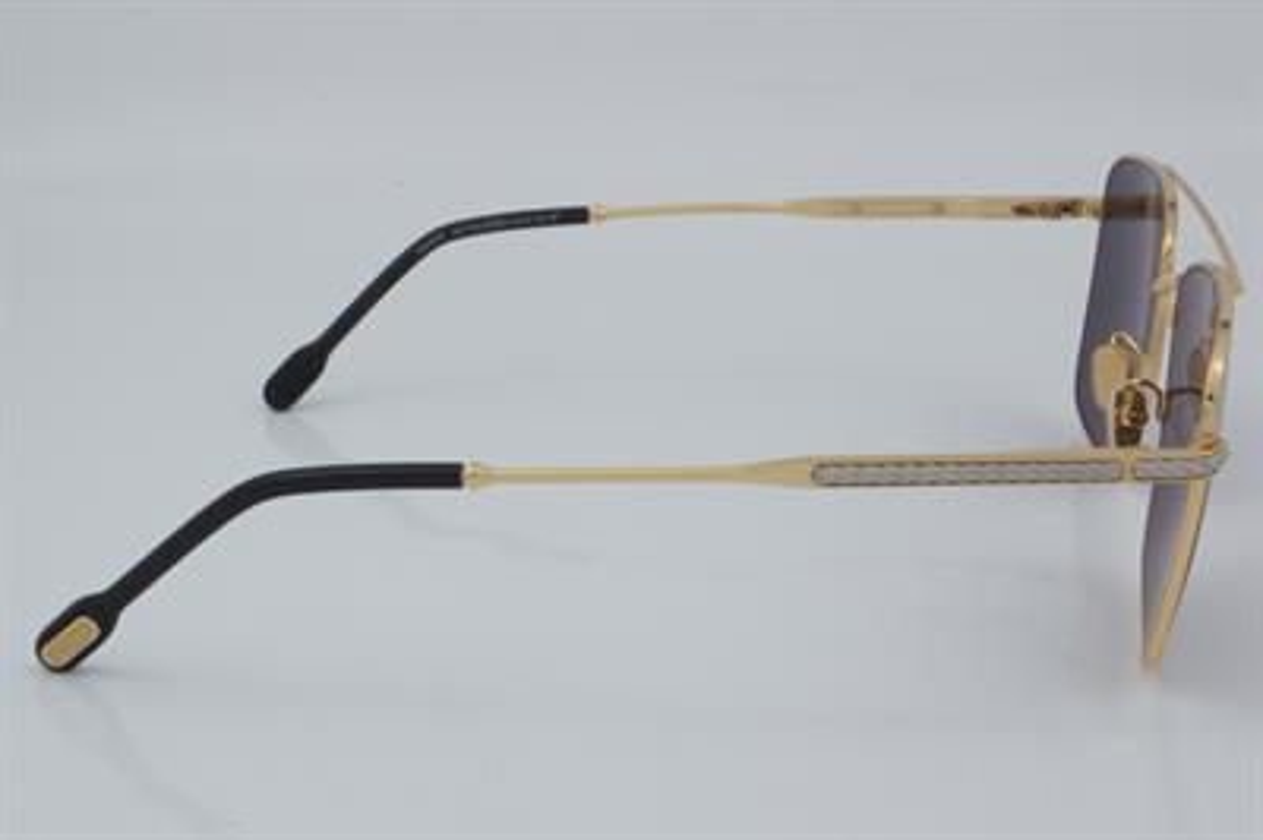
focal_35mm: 75
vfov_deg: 18.2
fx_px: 2629
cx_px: 632
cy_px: 420
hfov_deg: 27.0
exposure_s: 1/4
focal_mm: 50
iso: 100
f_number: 32
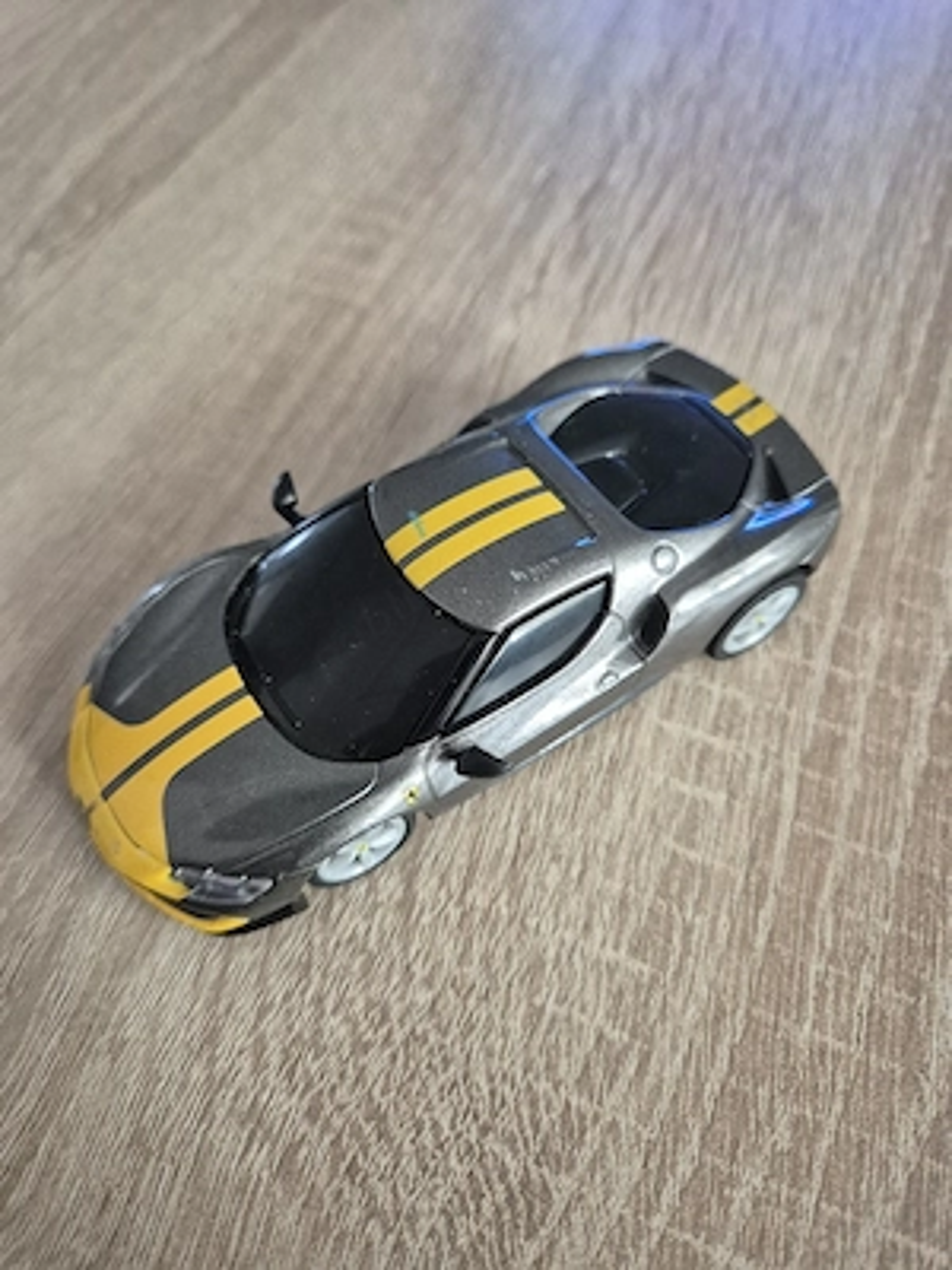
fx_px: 843
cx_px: 476
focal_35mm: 23
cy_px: 635
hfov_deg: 58.9
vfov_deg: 73.9
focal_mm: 5.4
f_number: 1.8
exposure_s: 1/100
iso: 1000
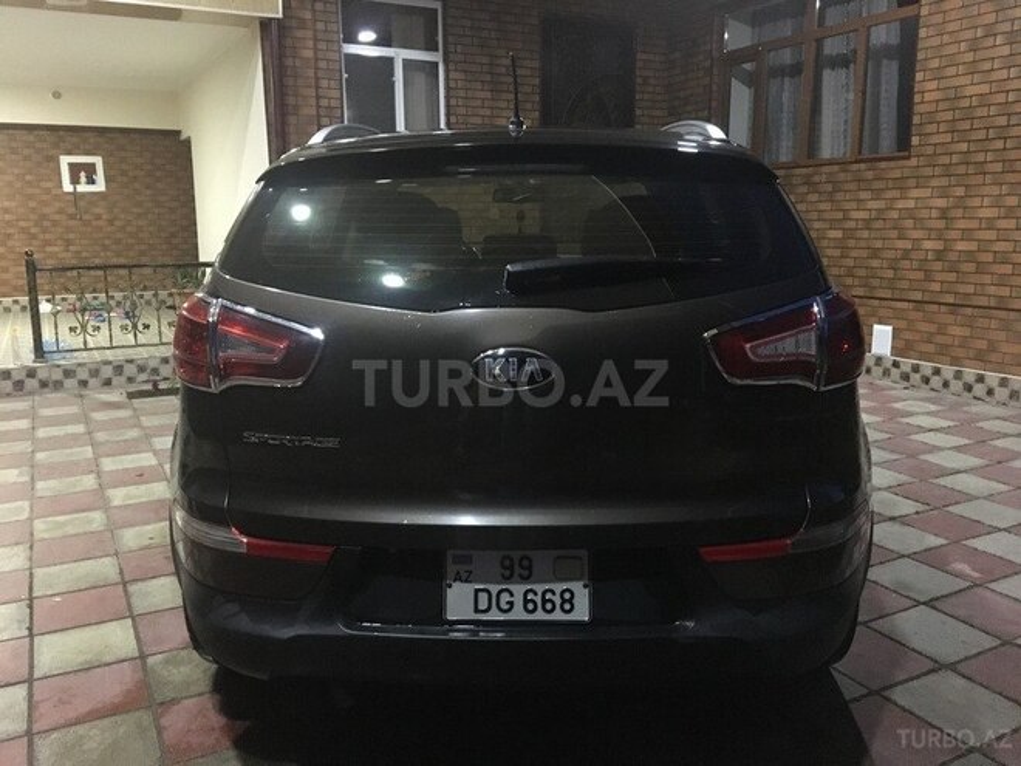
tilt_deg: -10.0
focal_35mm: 29
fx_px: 855
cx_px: 510
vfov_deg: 48.2
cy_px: 383
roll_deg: +0.6
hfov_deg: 61.7
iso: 640
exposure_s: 1/17
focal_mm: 4.15
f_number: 2.2
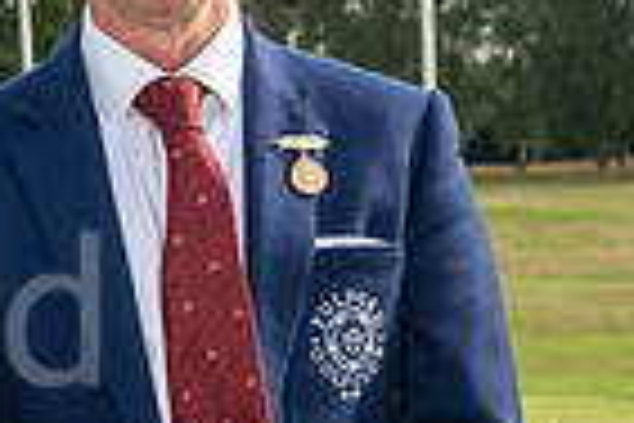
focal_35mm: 148
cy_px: 353
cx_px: -472
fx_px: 2606
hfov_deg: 12.7
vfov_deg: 9.2
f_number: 6.3
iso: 125
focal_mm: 36
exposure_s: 1/200
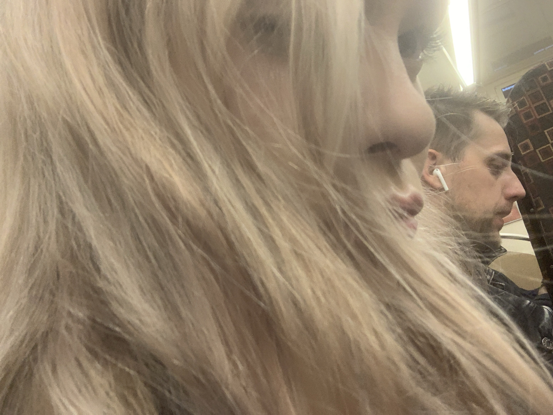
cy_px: 208
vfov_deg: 44.2
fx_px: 511
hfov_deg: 56.8
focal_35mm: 32
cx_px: 276
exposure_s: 1/60
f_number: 2.2
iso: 200
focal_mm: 2.87
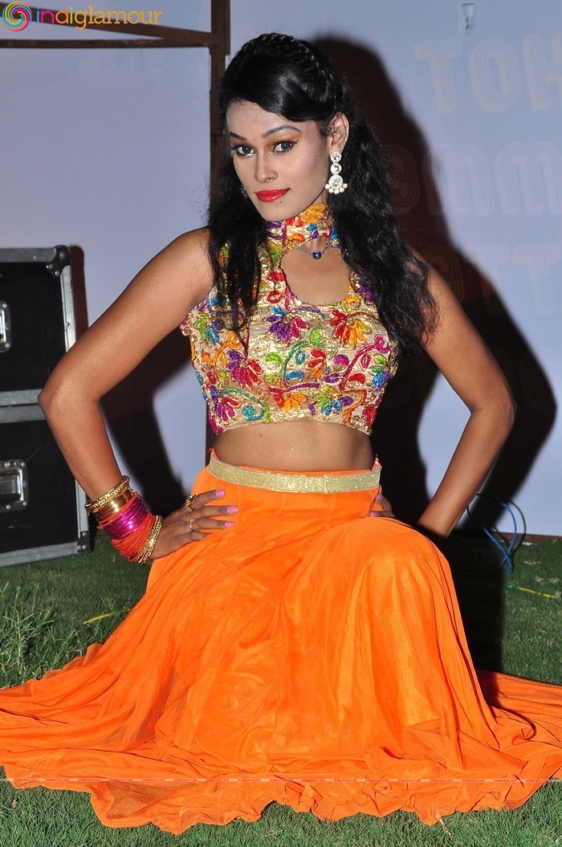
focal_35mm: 78
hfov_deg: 17.4
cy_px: 424
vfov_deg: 26.0
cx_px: 281
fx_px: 1832
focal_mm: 52
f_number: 11
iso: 400
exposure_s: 1/125
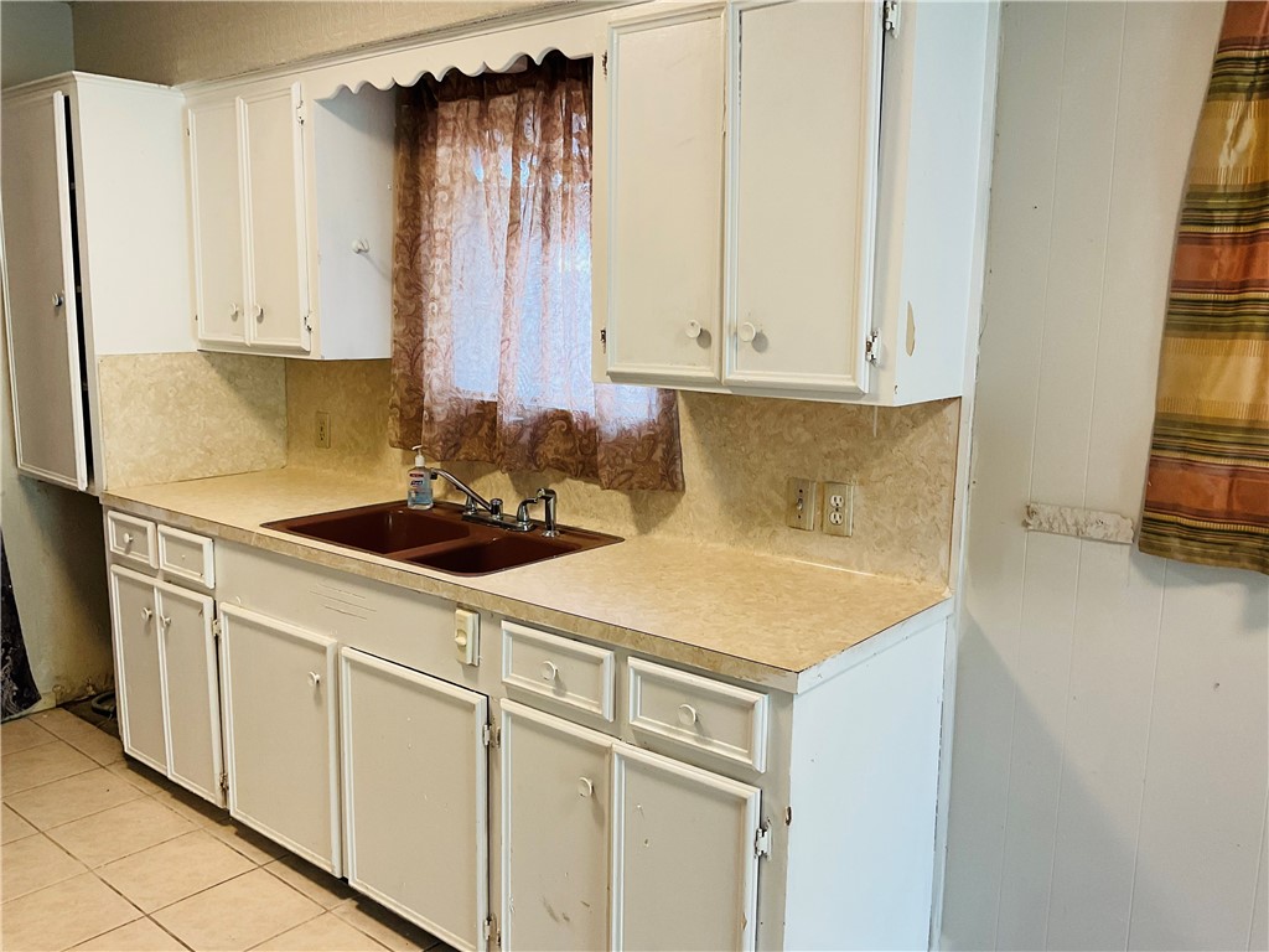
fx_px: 1063
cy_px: 476
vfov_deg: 48.2
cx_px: 634
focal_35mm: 29
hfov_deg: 61.7
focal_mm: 3
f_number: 1.8
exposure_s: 1/60
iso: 64
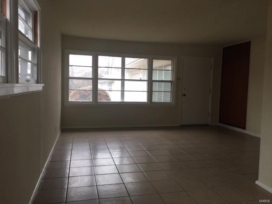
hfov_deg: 61.7
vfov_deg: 48.2
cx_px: 136
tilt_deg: -3.6
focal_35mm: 29
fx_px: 228
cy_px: 102
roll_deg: -1.3
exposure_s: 1/30
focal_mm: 4.15
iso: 100
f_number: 2.2
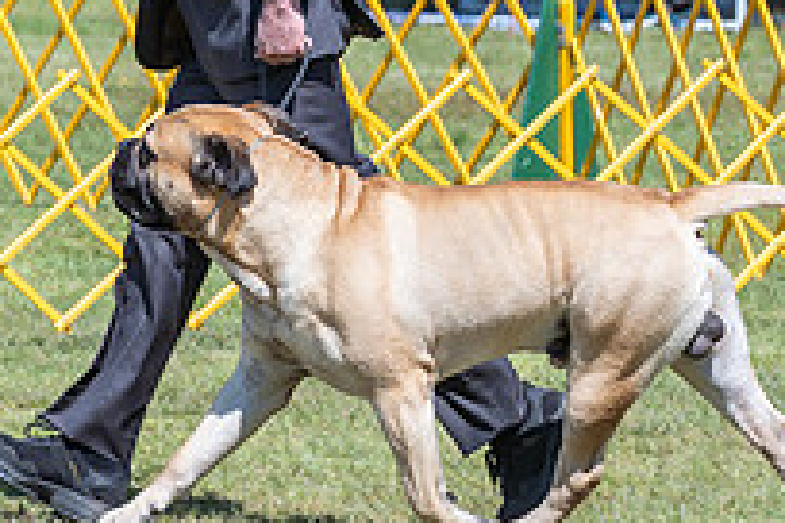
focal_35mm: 582
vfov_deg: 2.4
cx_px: 299
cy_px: -99
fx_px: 12690
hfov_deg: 3.5
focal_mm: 162
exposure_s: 1/640
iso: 200
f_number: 6.3
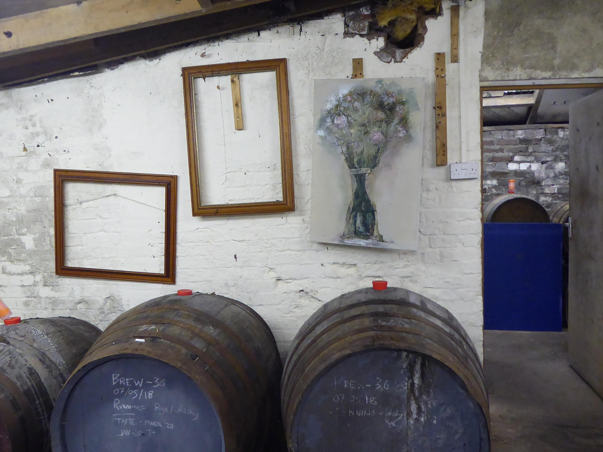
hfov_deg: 52.6
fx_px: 610
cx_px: 280
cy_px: 254
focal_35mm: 35
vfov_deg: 40.6
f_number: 3.3
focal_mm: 4.3
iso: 400
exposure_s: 1/13
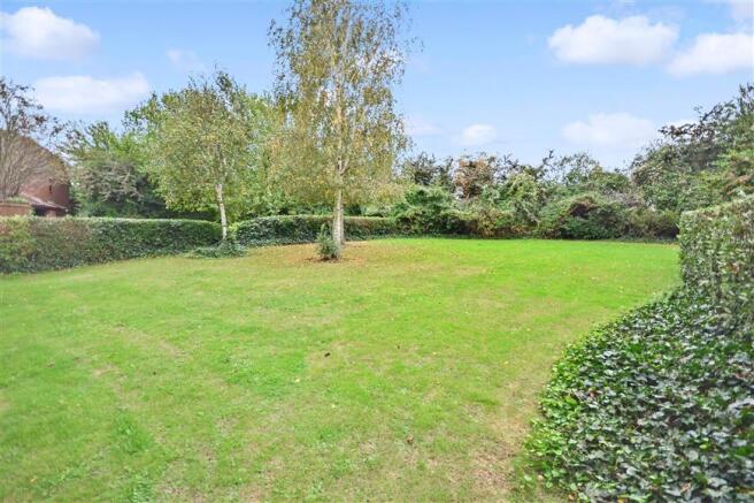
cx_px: 377
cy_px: 252
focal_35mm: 15
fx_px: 314
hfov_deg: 100.4
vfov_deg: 77.3
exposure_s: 1/100
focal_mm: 10
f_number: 4
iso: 200
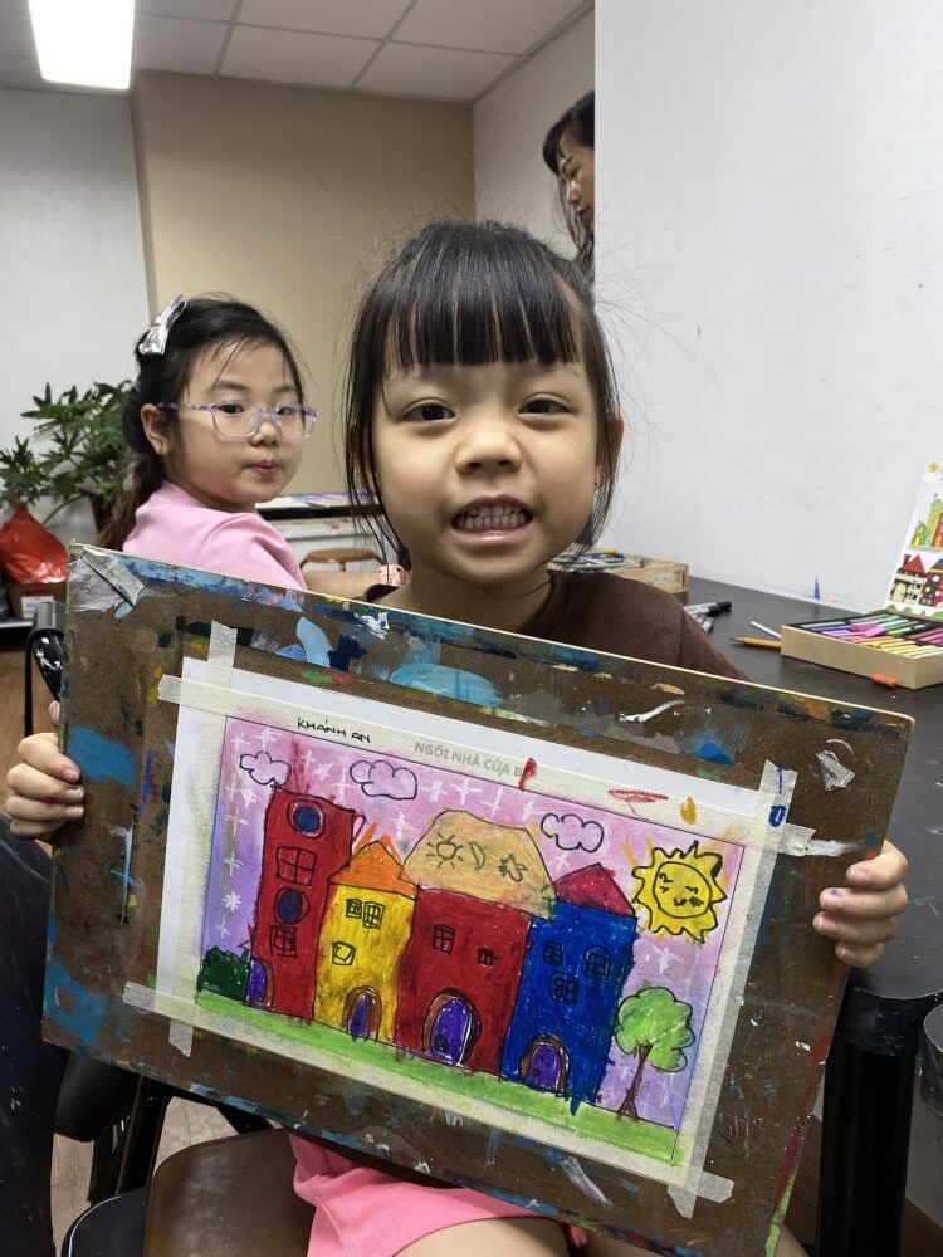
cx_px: 472
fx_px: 944
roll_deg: +2.1
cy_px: 628
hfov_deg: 53.1
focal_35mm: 26
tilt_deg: -11.8
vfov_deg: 67.3
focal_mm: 4.25
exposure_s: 1/100
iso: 64
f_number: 1.8
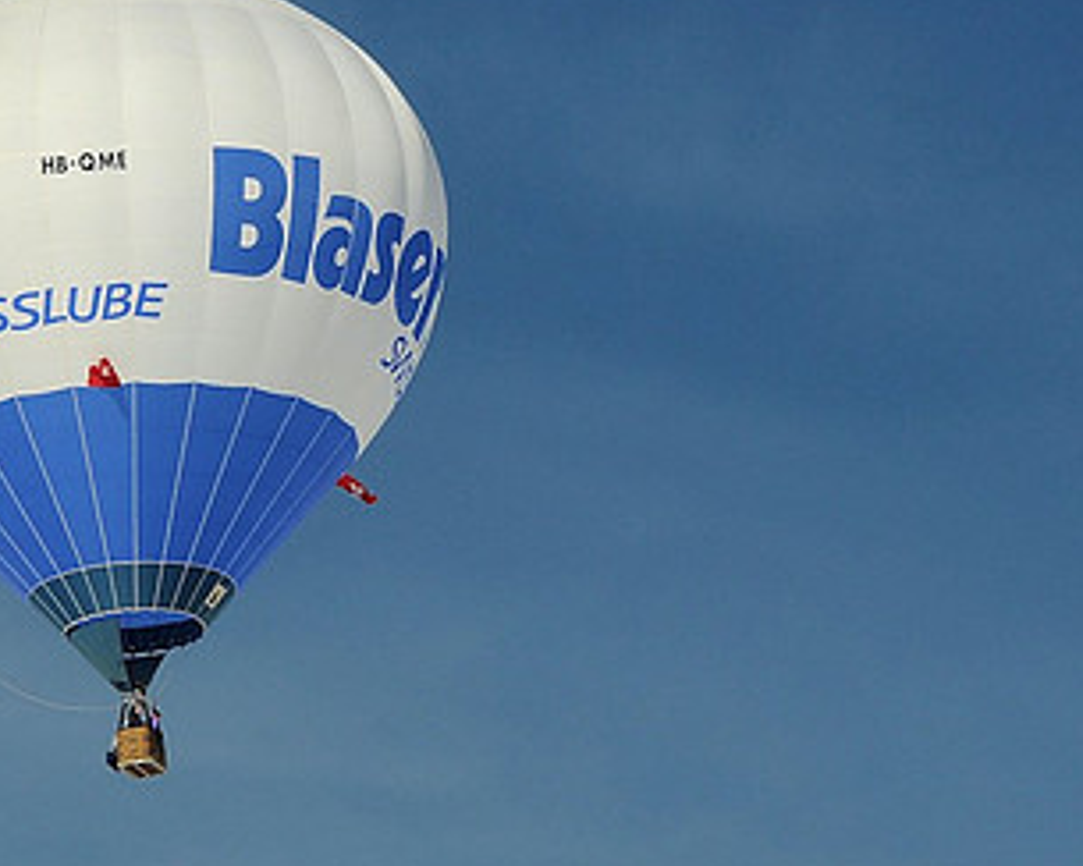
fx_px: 23142
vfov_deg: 2.1
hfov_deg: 2.7
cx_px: 426
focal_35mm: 722
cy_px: 325
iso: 200
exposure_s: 1/800
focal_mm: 270
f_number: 11
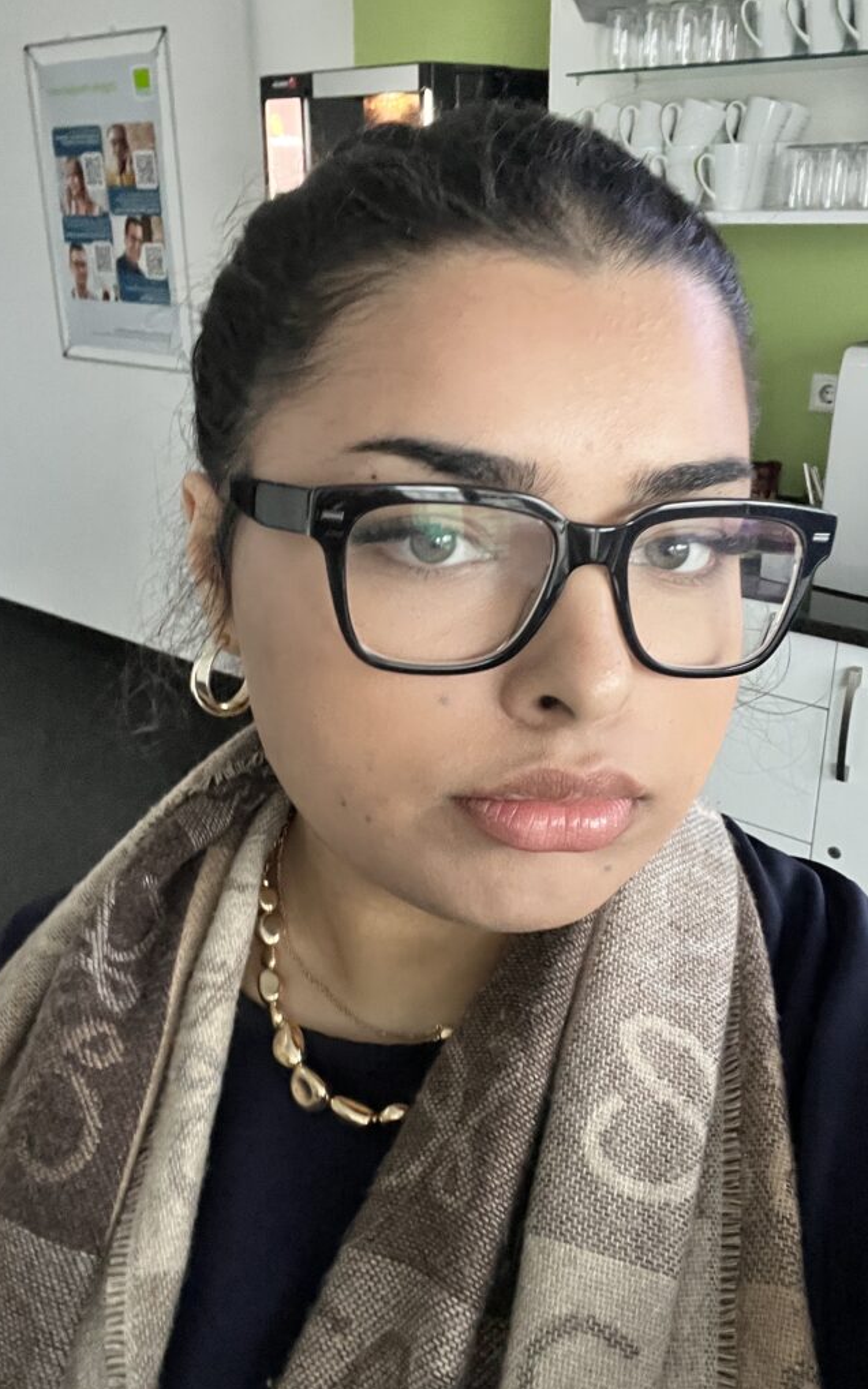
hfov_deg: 39.4
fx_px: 1212
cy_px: 697
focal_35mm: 32
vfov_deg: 59.7
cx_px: 399
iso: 400
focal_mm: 2.71
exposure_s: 1/41
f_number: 2.2
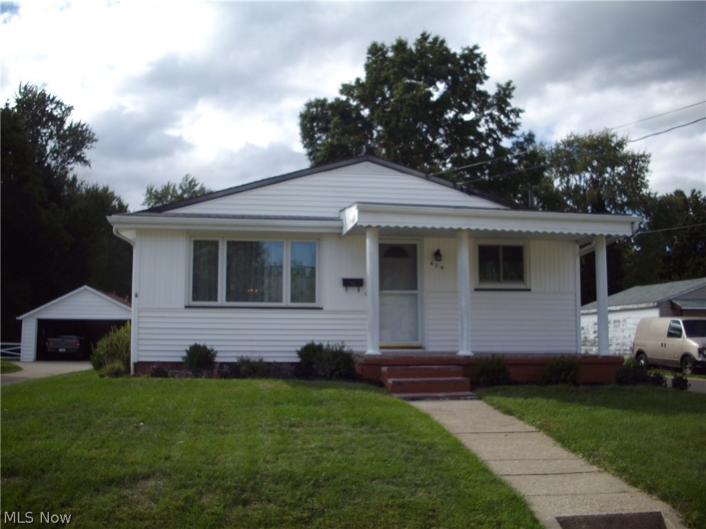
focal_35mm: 37
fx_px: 755
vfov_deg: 38.7
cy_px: 264
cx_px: 353
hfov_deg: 50.1
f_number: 5.6
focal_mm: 6.2
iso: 80
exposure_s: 1/250
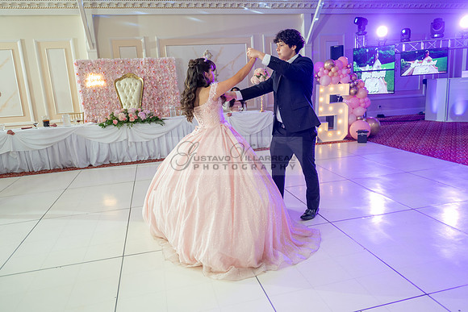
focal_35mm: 27
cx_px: 248
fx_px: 352
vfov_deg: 47.9
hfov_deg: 67.2
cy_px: 160
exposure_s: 1/100
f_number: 2.8
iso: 400
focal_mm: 24
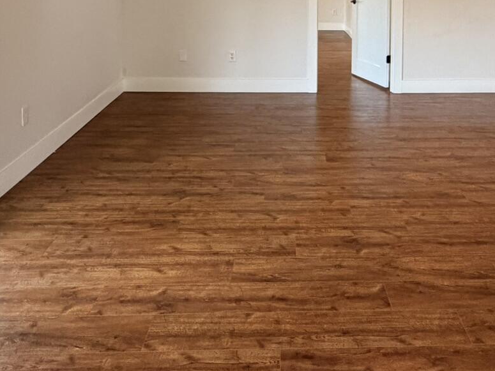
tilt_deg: -3.4
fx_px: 529
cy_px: -12
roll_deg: +0.3
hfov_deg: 49.7
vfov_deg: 34.6
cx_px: 306
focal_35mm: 37
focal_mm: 2.22
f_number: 2.2
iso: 400
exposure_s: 1/60
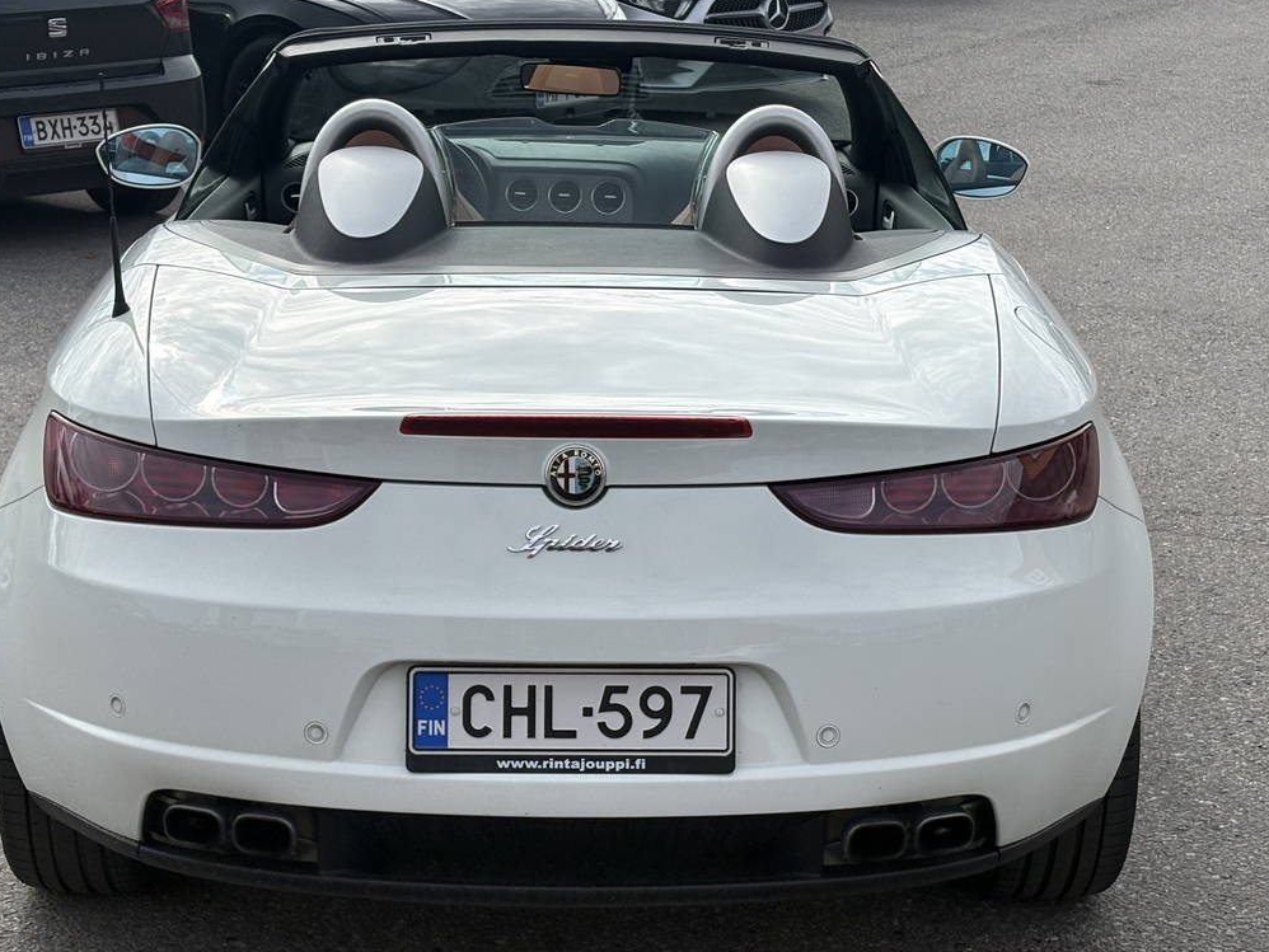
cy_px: 540
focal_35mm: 75
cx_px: 596
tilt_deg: -14.6
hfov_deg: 26.0
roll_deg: +0.4
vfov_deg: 19.6
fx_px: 2750
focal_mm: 5.96
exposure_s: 1/4065
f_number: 1.6
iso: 50
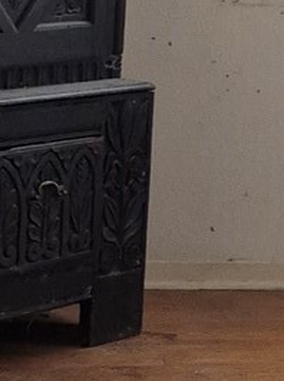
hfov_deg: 8.2
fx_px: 1952
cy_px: -26
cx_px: 412
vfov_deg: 11.0
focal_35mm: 178
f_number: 1.8
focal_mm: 5.4
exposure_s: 1/120
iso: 320
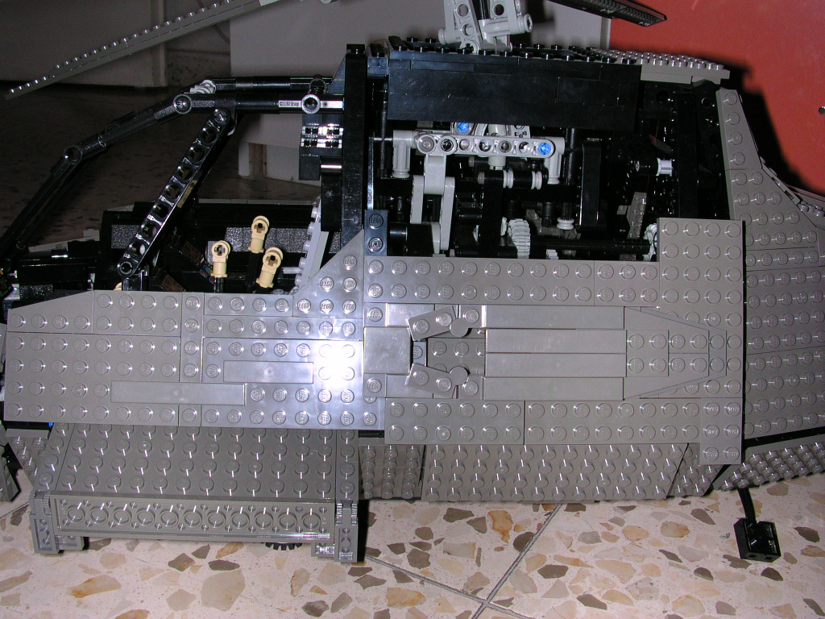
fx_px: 882
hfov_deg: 50.1
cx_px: 412
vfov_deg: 38.7
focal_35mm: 37
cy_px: 310
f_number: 4.5
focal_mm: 5.6
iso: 100
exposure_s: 1/60
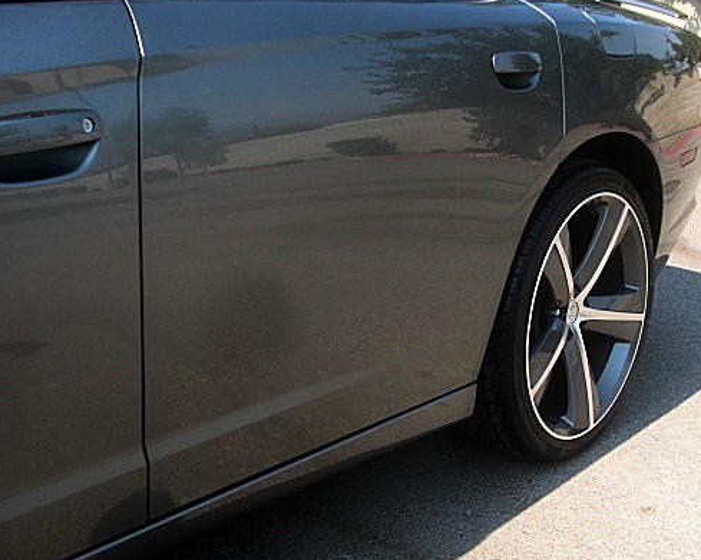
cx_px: 386
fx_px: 954
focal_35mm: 46
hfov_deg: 40.3
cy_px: 245
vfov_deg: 32.7
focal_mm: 6.3
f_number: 2.8
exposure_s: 1/320
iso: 50
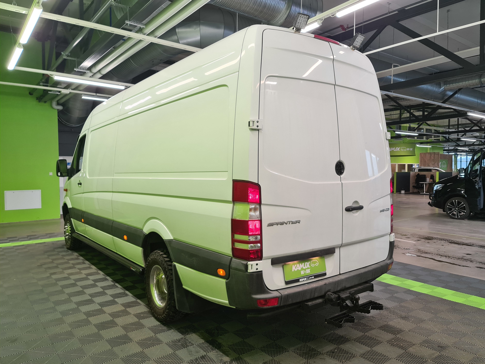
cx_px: 242
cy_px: 182
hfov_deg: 69.4
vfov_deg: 54.9
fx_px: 350
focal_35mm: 25
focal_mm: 7
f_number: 1.8
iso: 125
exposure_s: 1/100
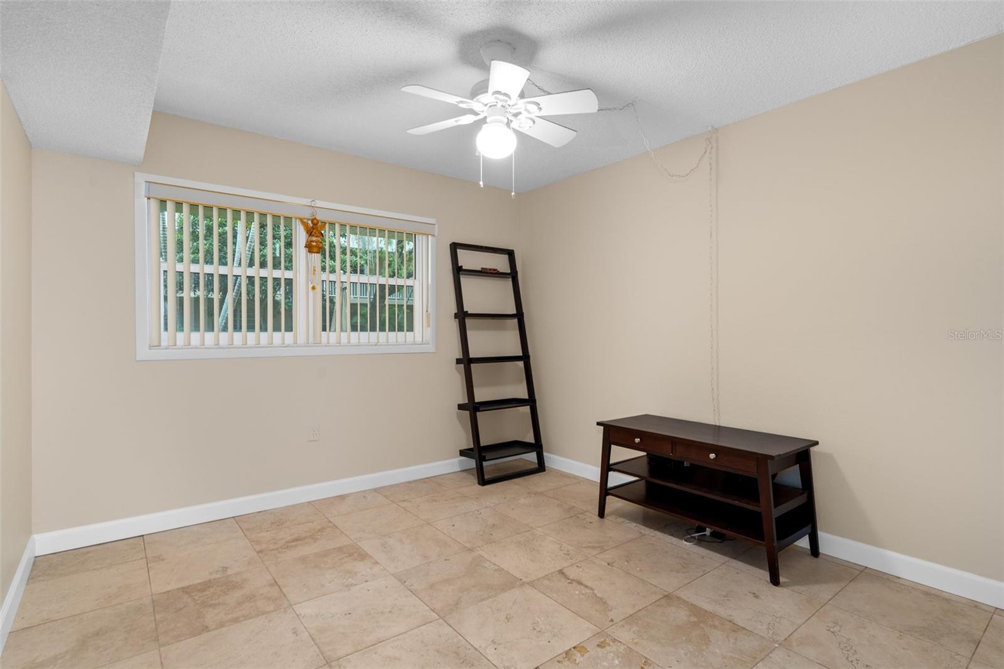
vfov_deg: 70.4
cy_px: 334
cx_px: 502
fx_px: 474
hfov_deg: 93.3
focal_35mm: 17
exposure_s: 1/1.67
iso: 320
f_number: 8
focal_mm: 17
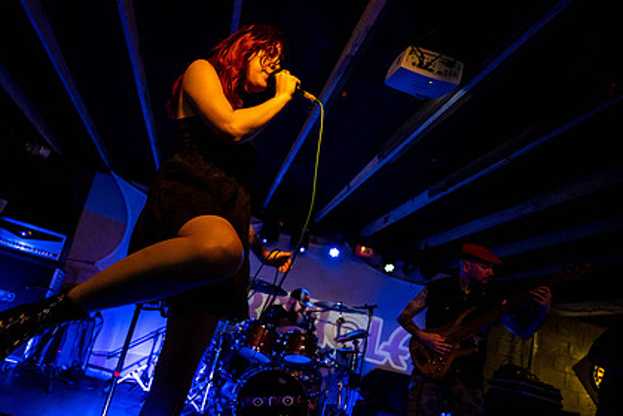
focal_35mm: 23
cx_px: 264
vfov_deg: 54.9
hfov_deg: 75.6
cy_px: 243
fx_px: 398
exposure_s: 1/160
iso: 3200
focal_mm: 14
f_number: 2.8
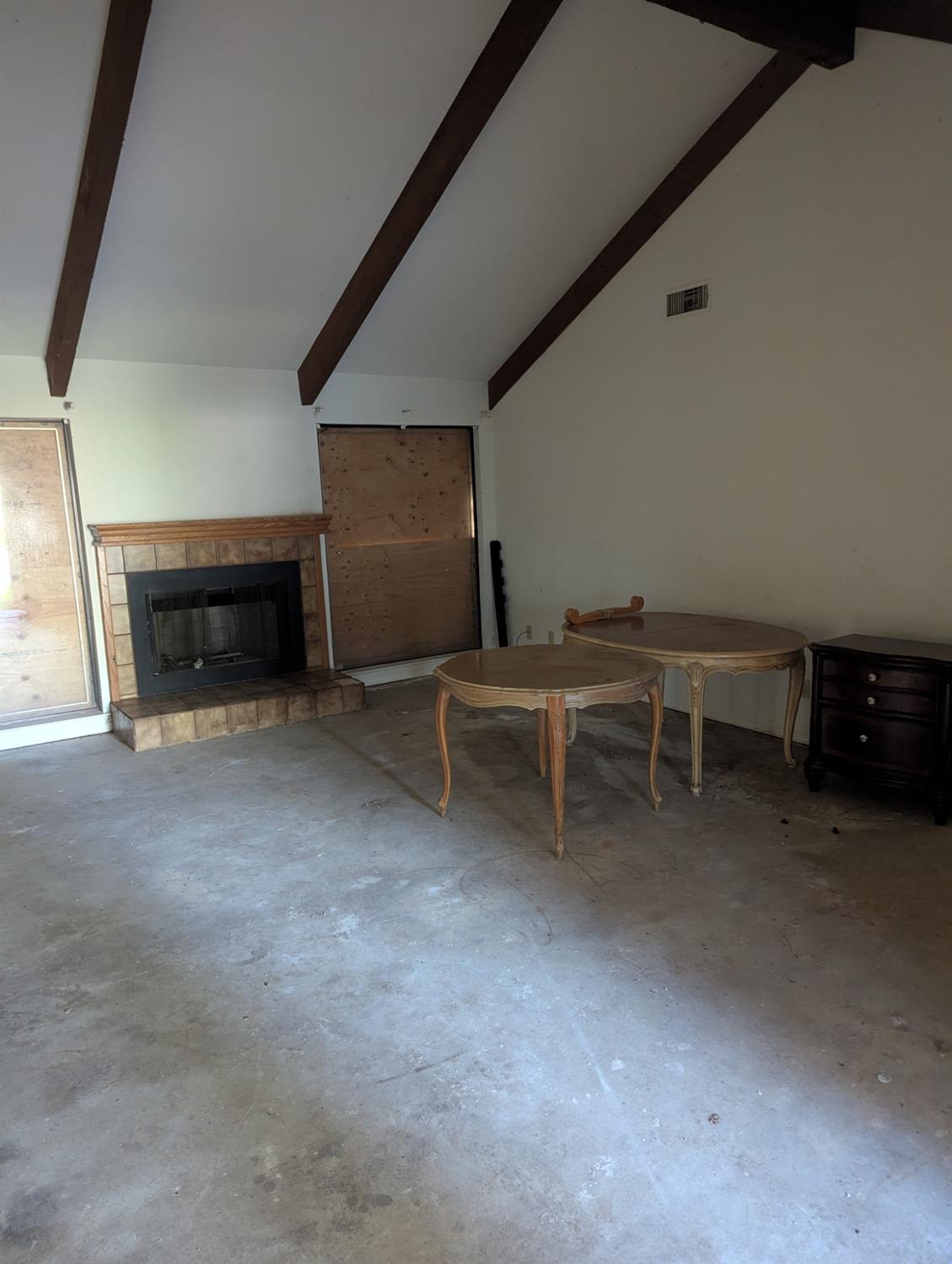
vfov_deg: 71.5
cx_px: 476
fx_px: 878
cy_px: 632
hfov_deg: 56.9
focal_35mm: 24
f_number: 1.85
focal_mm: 6.81
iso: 667
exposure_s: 1/23.8
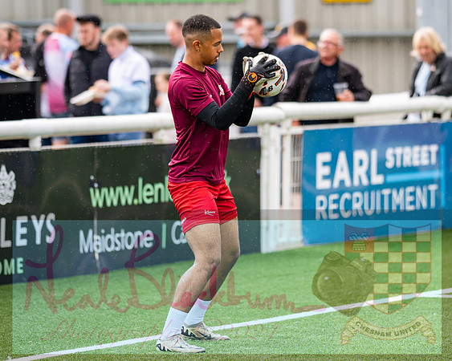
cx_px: 251
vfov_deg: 5.8
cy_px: 155
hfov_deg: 7.2
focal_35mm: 268
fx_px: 3581
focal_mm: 135
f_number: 1.9
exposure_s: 1/2000
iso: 200
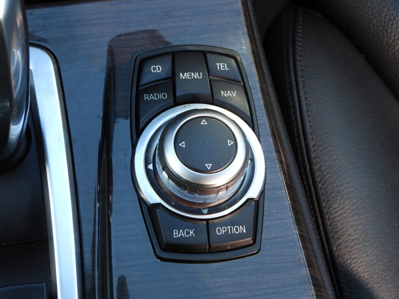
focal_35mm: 70
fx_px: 807
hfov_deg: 27.8
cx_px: 200
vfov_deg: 21.0
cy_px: 150
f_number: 3.5
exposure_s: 1/40
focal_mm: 12.6
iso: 100
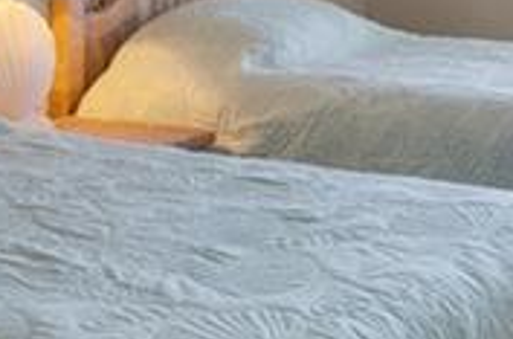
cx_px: 472
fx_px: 1236
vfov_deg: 14.9
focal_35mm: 87
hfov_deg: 22.8
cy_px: -112
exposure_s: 1/5
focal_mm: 10
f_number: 5.6
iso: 200
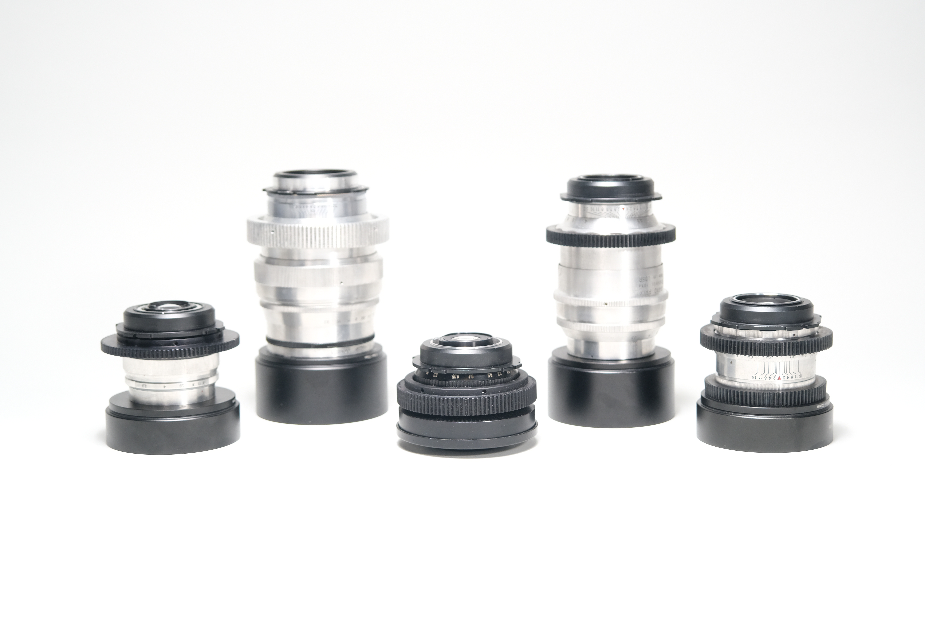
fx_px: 1516
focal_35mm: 59
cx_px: 462
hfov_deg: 33.9
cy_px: 308
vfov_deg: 23.0
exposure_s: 1/160
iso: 640
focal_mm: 39.3
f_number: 4
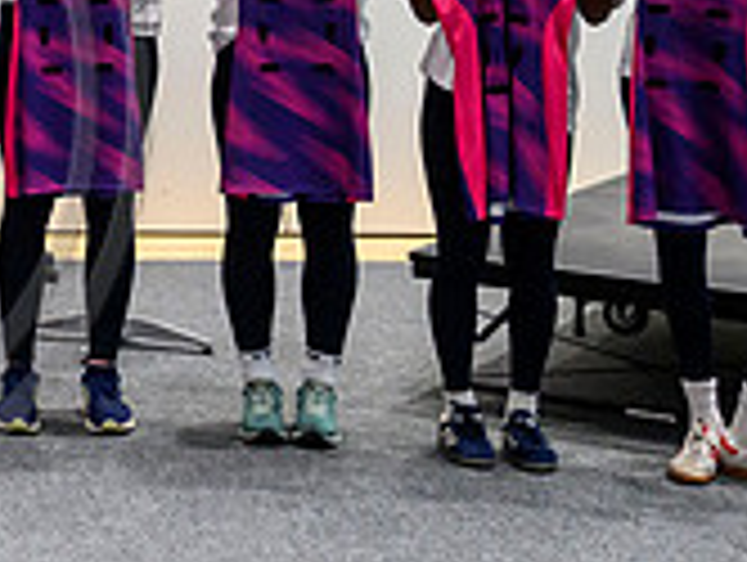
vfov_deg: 13.8
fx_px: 2269
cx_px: -359
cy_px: -59
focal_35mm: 105
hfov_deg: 17.0
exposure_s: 1/400
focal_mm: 28
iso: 4000
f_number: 2.8
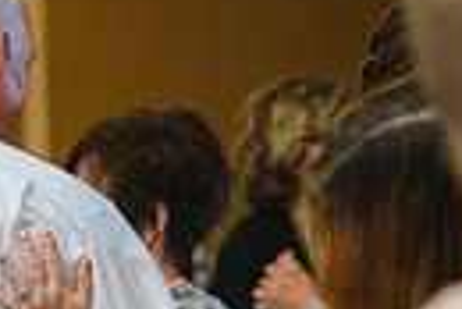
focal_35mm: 277
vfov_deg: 4.9
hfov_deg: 7.2
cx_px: -341
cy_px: 464
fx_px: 3559
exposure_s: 1/80
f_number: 2.8
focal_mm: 62
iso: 1250
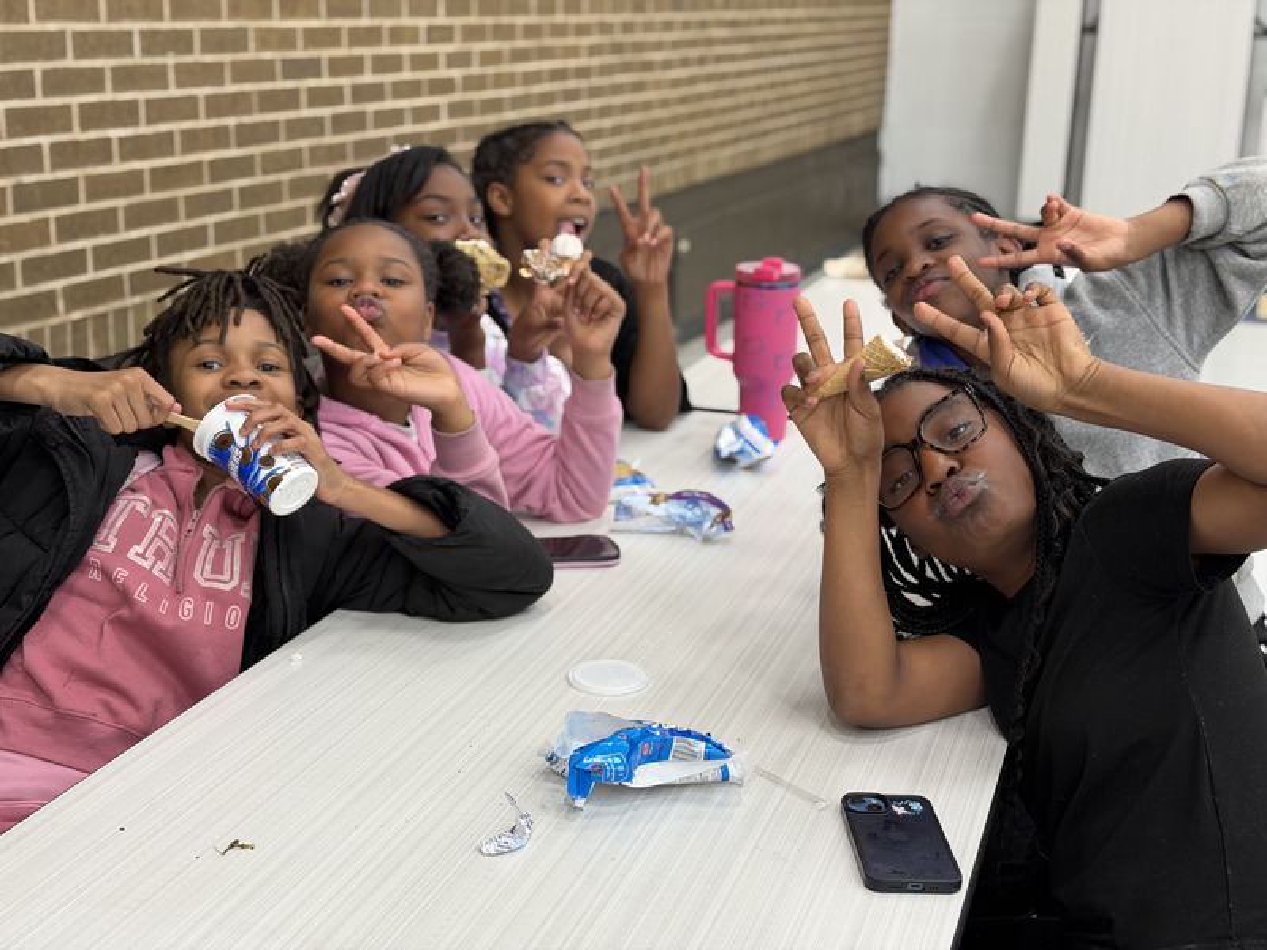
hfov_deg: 39.7
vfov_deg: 30.3
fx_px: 1757
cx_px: 634
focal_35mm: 48
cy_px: 475
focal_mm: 6.76
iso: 125
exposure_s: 1/60
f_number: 1.78
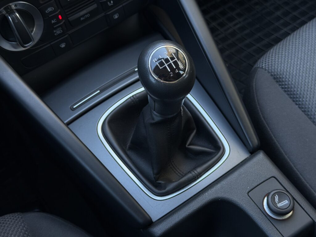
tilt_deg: -56.9
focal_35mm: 48
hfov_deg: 39.7
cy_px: 118
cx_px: 158
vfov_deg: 30.3
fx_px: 438
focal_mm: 6.76
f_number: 1.78
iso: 160
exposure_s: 1/157
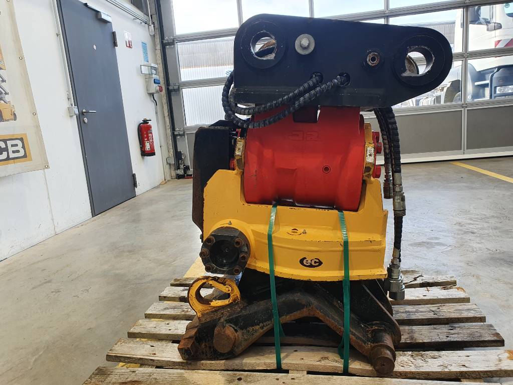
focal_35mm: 26
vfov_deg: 53.1
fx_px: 385
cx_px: 256
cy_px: 192
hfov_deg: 67.3
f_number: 2.4
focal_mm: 4.32
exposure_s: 1/100
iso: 64
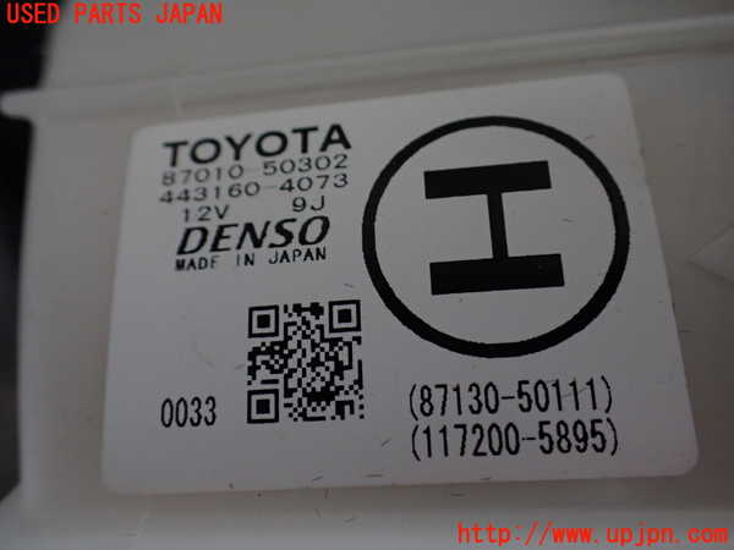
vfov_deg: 46.8
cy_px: 275
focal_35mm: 30
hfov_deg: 60.0
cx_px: 367
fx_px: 636
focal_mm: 5.4
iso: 400
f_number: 2.3
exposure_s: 1/125
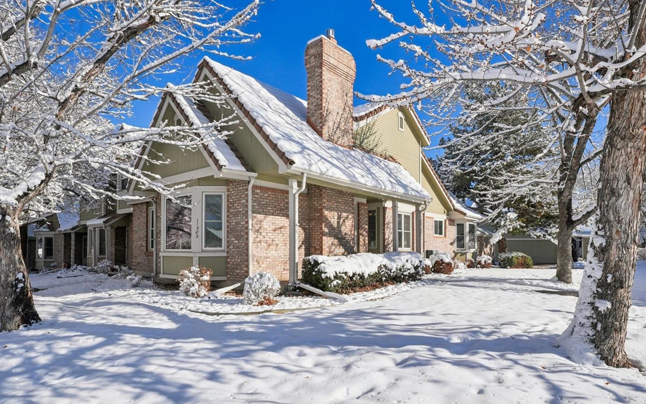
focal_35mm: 20
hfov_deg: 86.2
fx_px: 345
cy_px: 206
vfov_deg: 60.7
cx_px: 329
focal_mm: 11
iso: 100
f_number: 8
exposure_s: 1/1000
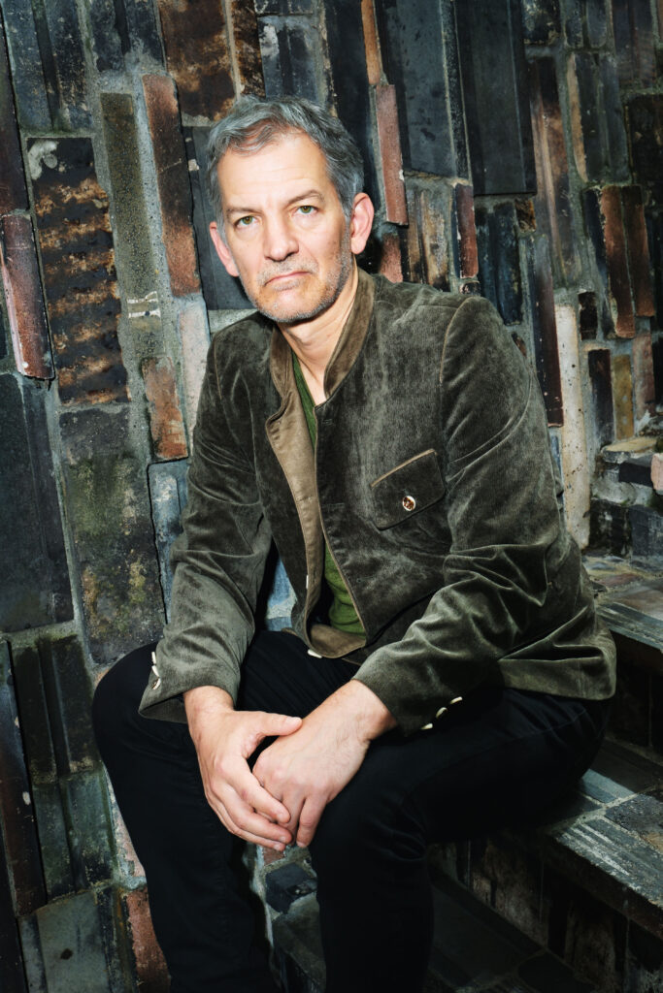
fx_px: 1160
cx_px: 332
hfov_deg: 31.9
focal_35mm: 42
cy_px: 496
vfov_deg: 46.4
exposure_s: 1/125
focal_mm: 27.7
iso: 400
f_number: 8
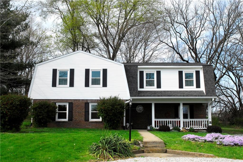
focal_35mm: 40
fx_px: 274
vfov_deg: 33.1
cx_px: 122
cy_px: 81
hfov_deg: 47.9
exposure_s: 1/250
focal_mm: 27
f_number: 16
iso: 640
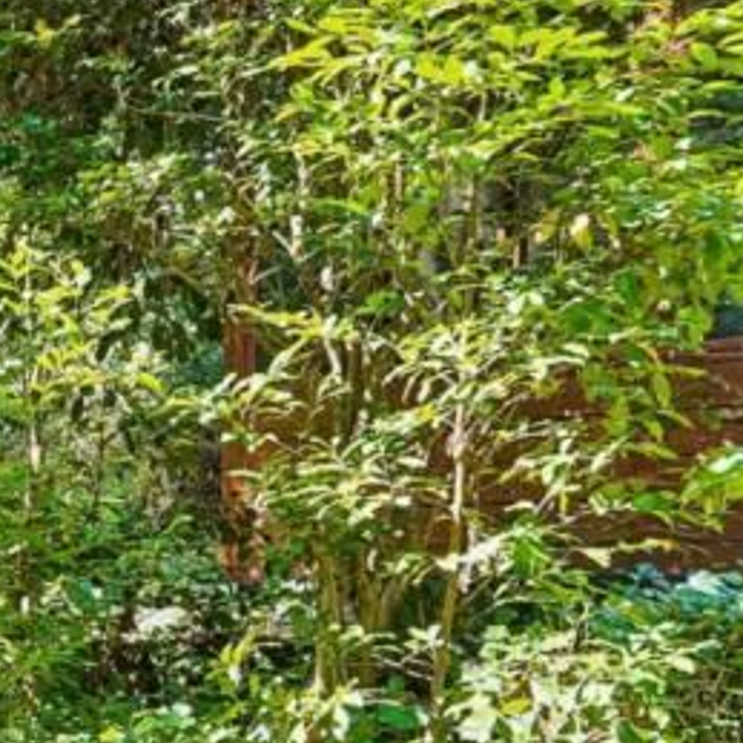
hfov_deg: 21.1
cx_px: -491
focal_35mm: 63
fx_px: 1530
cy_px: 579
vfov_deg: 26.8
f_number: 8
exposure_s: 1/30
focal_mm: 16
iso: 400
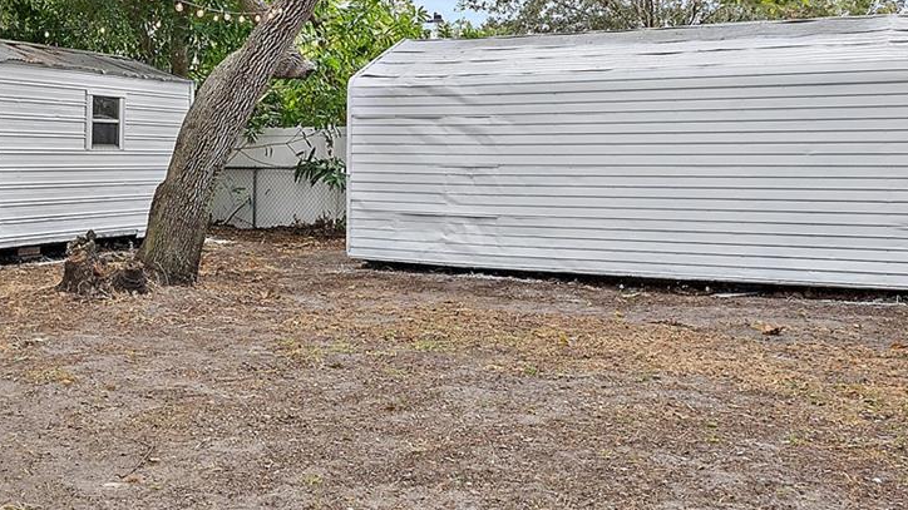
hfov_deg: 44.4
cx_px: 275
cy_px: 157
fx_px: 1087
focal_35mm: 45
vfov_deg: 26.2
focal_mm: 19.5
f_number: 9
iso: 1600
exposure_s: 1/200
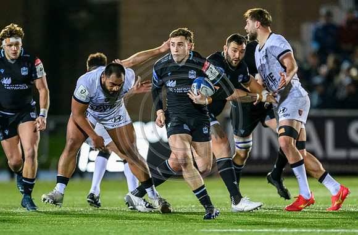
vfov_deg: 1.9
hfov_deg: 2.9
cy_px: 143
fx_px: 7154
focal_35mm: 723
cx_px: 174
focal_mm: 560
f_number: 4
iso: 12800
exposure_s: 1/1000
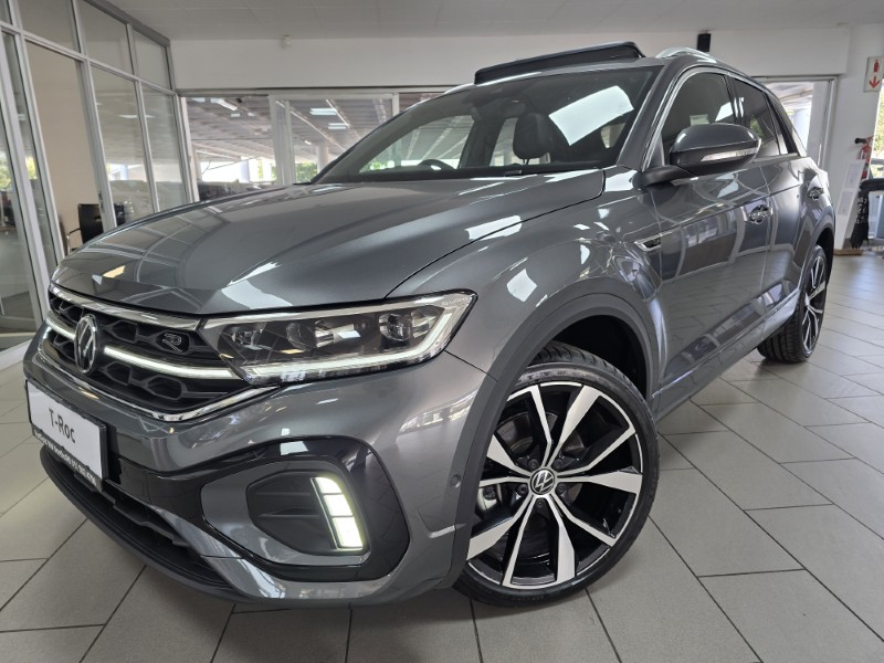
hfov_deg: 73.9
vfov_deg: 58.9
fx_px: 587
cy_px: 332
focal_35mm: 23
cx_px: 442
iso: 50
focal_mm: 6.3
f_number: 1.7
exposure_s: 1/54
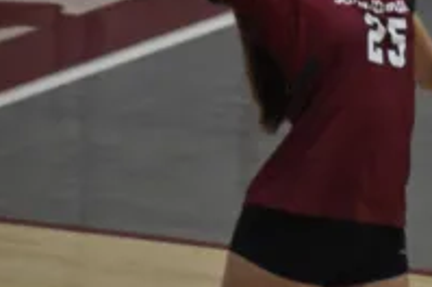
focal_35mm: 1020
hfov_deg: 2.0
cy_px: -2
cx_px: 347
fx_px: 12220
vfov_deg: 1.3
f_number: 6.3
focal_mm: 300
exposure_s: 1/500
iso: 6400
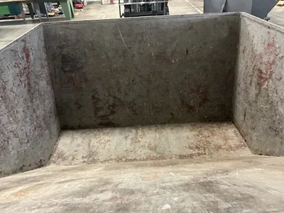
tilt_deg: -28.7
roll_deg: +3.2
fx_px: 238
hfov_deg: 61.7
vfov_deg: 48.2
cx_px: 142
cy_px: 106
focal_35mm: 29
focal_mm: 3
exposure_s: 1/30
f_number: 1.8
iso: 500
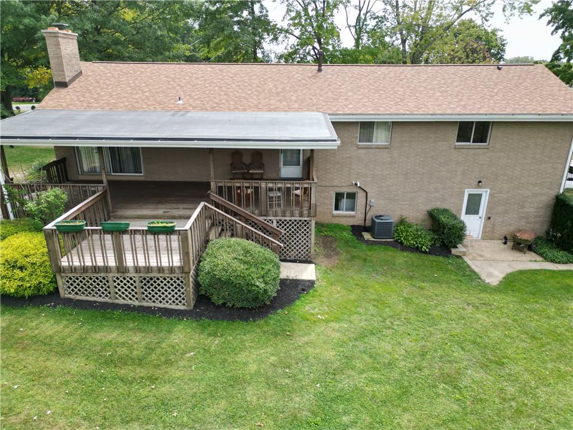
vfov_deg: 56.8
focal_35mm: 24
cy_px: 215
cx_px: 286
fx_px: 397
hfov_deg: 71.6
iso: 200
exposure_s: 1/1500
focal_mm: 6.72
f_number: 1.7
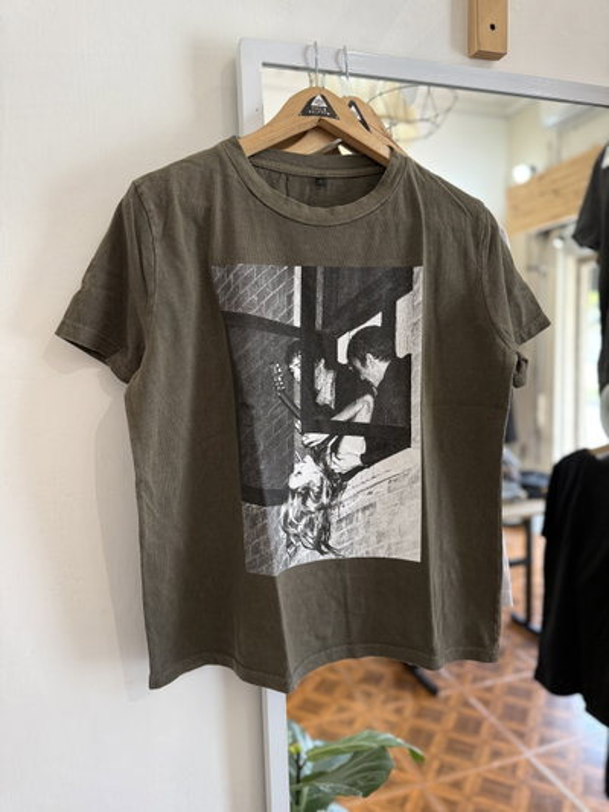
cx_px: 304
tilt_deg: -5.6
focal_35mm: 24
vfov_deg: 71.6
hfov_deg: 56.8
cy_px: 406
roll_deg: +1.1
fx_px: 563
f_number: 1.78
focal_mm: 6.76
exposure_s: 1/121
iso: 200
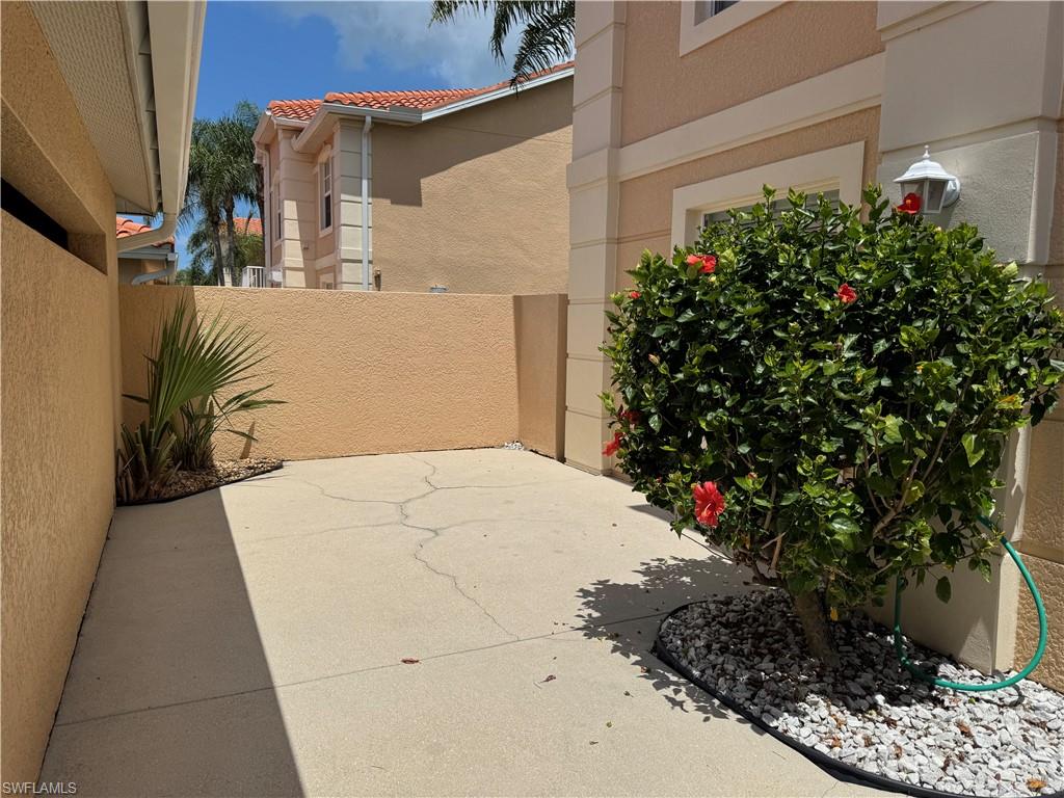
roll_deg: -0.7
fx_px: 738
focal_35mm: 24
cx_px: 532
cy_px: 399
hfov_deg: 71.6
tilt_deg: -5.8
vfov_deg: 56.8
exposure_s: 1/10417
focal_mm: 6.76
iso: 80
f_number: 1.78
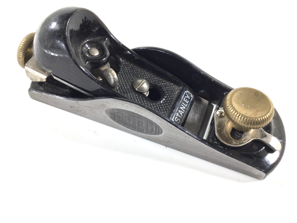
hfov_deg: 58.4
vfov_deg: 45.4
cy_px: 112
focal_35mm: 31
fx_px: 266
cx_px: 148
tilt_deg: -53.9
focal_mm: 3.3
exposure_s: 1/50
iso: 32
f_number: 2.4
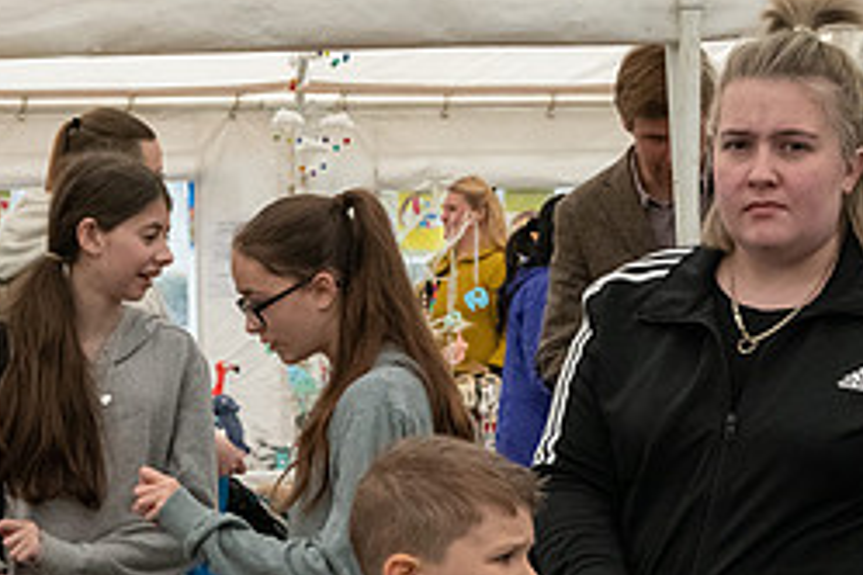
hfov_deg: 16.6
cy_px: 425
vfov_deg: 11.1
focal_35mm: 123
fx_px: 2948
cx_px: 340
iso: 3200
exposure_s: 1/2500
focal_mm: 48
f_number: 6.3
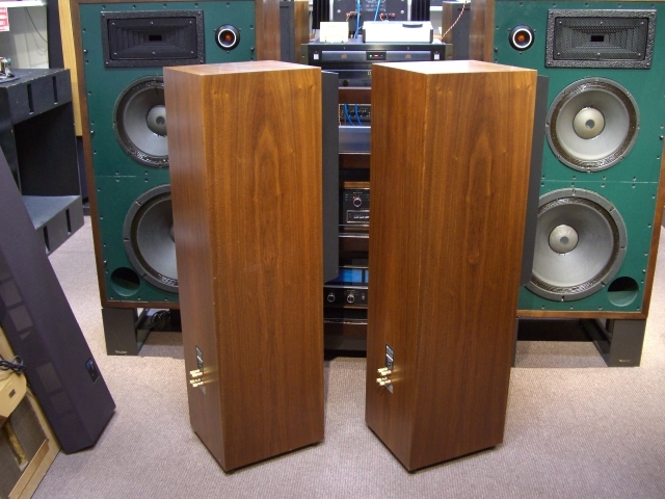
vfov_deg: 37.7
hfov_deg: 49.0
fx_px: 730
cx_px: 332
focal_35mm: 38
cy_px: 250
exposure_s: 1/6
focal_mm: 7.9
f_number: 2.8
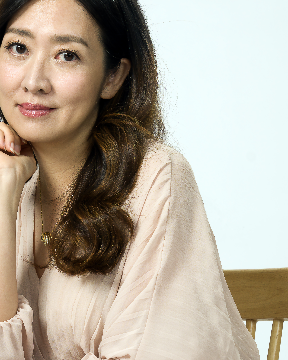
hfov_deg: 8.6
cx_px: 88
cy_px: 242
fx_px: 1907
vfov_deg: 10.8
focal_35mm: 179
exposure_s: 1/200
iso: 100
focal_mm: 70
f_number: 8
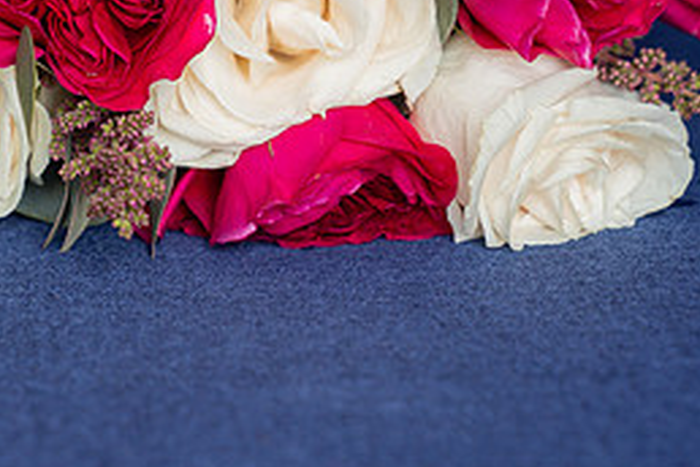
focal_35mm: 160
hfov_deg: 12.7
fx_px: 3111
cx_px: 75
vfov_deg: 8.5
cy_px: -31
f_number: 4
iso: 1250
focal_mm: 70
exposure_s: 1/125
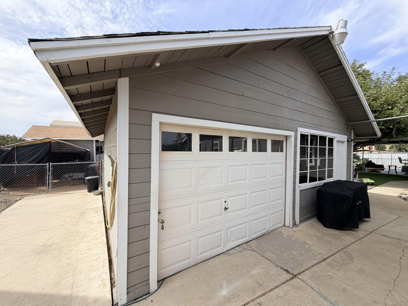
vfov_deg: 85.7
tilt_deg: -0.9
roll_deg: -0.6
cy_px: 153
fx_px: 165
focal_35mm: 14
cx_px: 204
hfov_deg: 102.1
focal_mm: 2.22
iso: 32
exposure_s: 1/770
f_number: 2.2
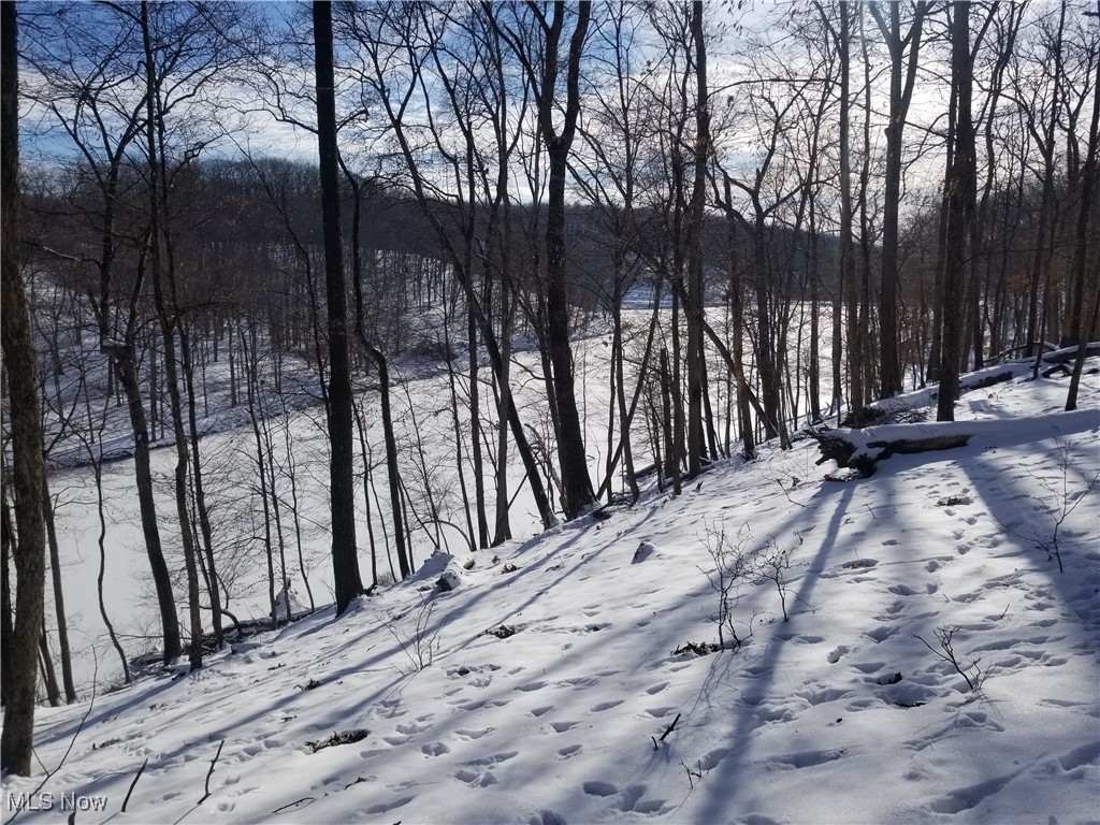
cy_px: 412
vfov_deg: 53.1
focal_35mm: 26
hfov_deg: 67.3
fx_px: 826
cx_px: 550
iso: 50
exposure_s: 1/5264
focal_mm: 4.25
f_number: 1.7
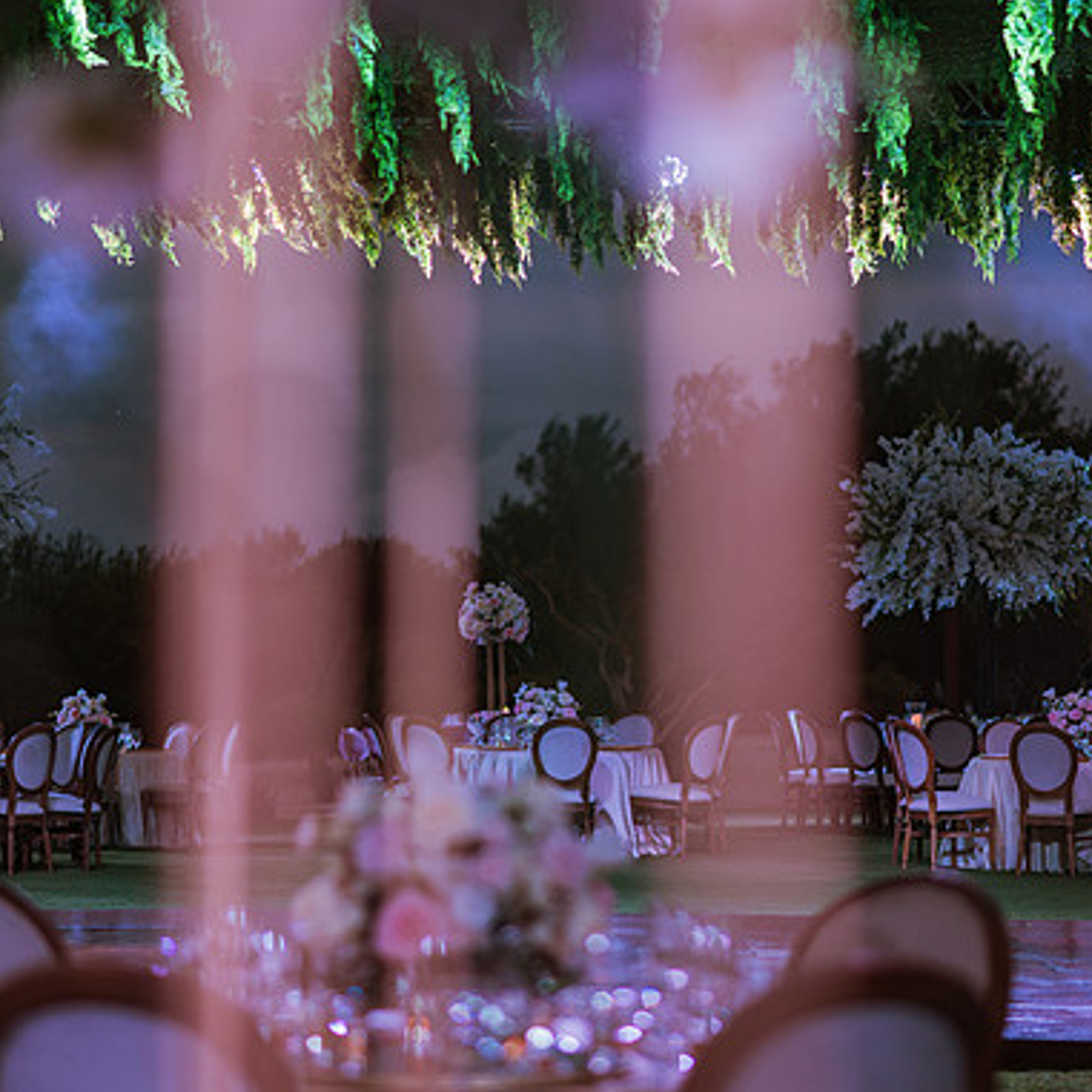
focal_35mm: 110
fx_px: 3926
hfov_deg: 15.8
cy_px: 547
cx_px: 556
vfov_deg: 15.8
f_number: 1.8
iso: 800
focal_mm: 85
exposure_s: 1/320
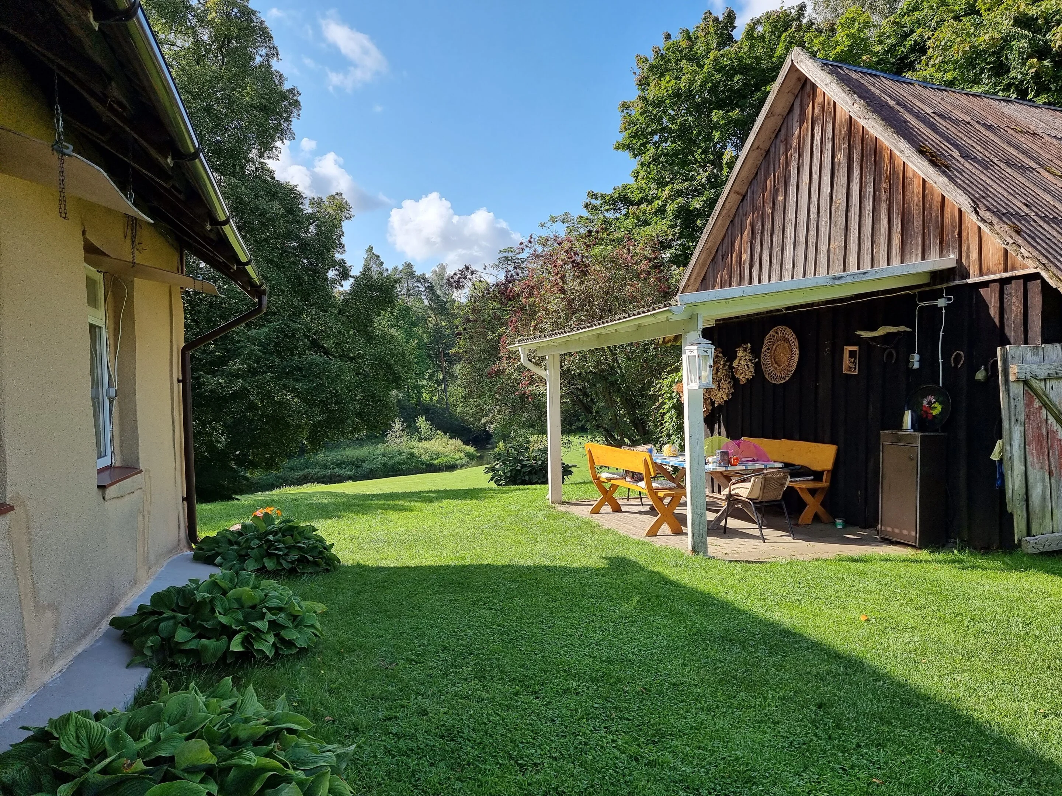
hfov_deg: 71.6
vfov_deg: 56.8
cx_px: 531
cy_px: 398
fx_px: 736
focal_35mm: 24
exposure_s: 1/558
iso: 50
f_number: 1.8
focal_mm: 6.7
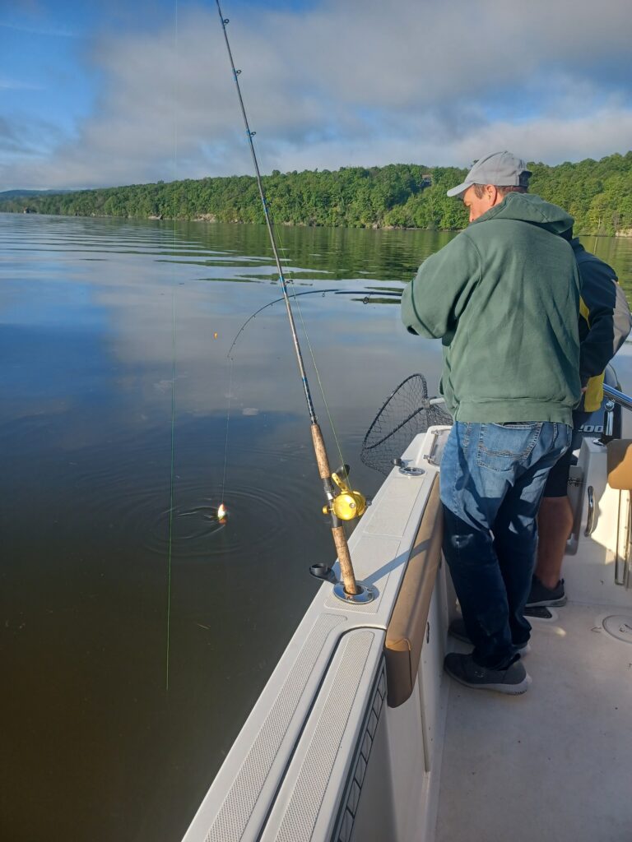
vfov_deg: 69.4
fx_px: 609
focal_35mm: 25
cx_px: 316
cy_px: 421
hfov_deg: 54.9
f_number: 1.8
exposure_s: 1/264
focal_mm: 4.6
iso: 32
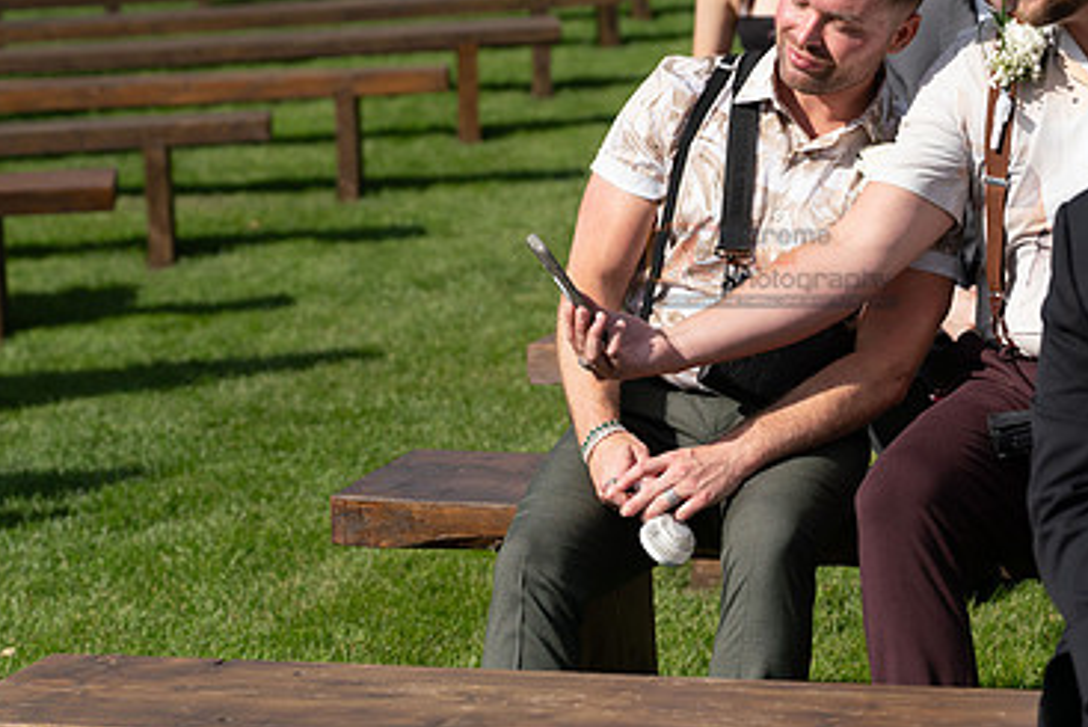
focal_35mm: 131
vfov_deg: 10.5
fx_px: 3960
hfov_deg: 15.6
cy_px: 263
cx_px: 774
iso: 400
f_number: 4
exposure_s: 1/4000
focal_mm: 83
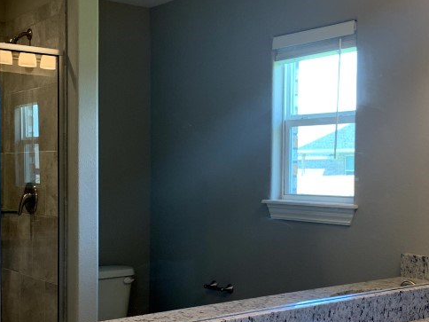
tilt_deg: -2.3
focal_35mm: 55
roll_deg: -1.5
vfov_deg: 26.5
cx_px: 245
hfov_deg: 34.9
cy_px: 197
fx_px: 682
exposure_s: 1/60
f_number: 1.8
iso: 64
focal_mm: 4.25
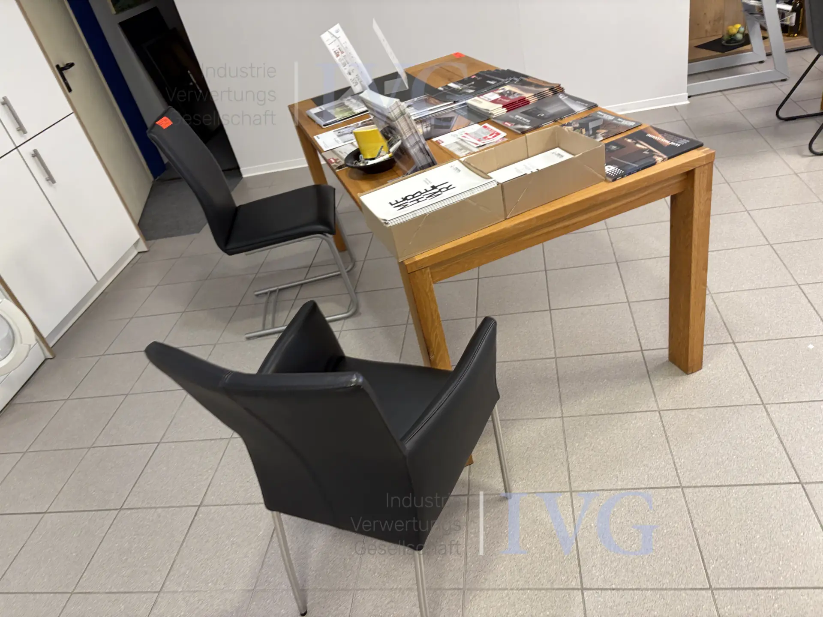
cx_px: 412
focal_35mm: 26
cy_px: 308
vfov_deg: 53.1
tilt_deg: -26.9
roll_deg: +16.4
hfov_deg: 67.3
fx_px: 618
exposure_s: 1/50
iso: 160
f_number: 1.6
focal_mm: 5.96
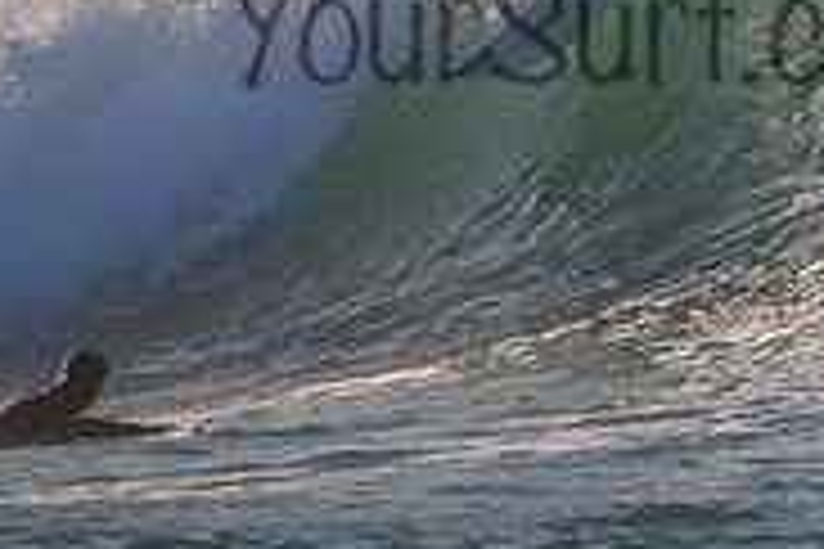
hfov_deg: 0.8
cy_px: -20
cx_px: 689
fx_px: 58110
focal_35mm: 2539
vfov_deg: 0.5
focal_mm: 800
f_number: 11
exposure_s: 1/1250
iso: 800
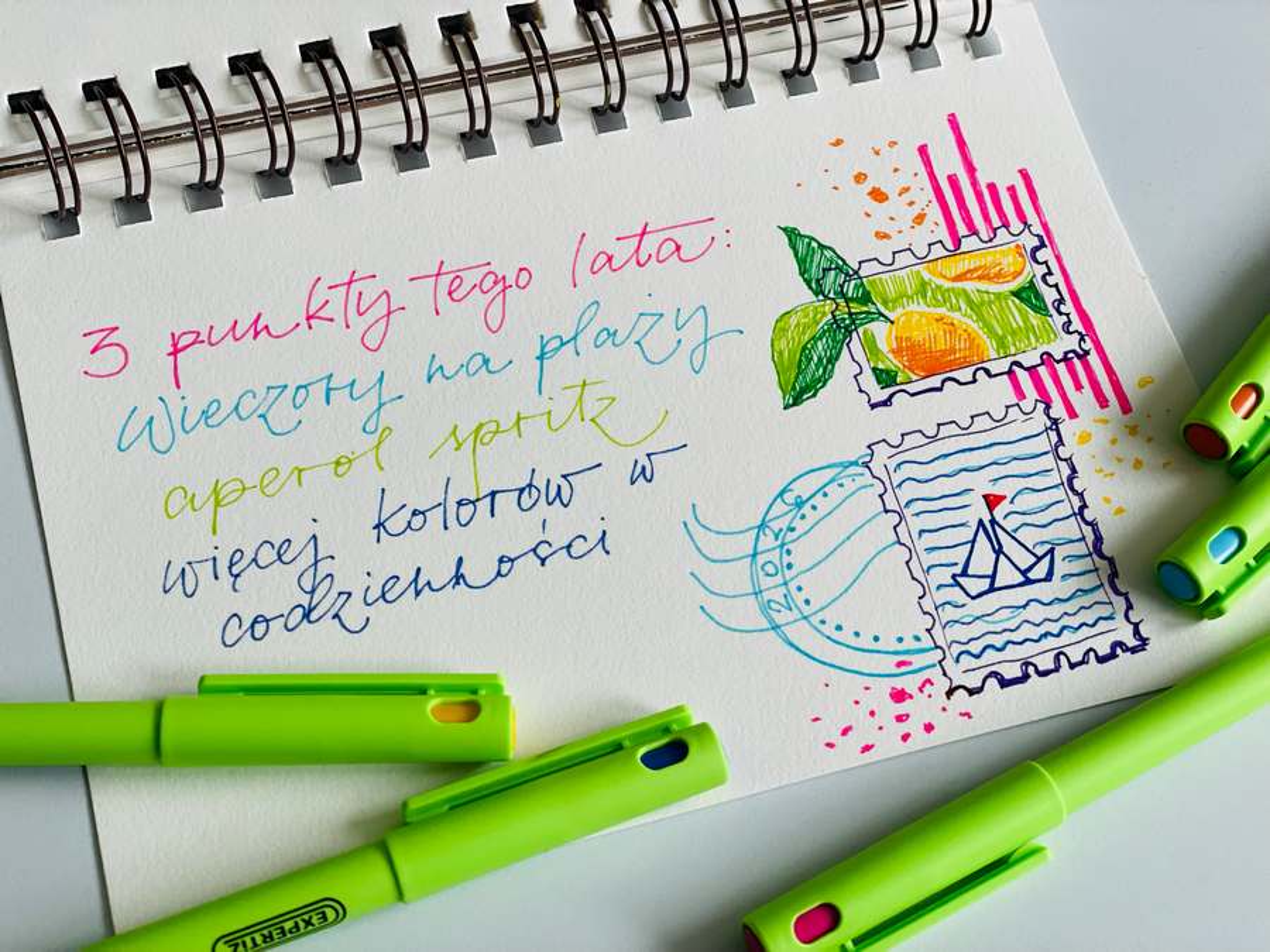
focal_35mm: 52
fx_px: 1908
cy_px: 476
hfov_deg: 36.8
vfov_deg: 28.0
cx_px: 635
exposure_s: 1/122
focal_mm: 6
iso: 100
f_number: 2
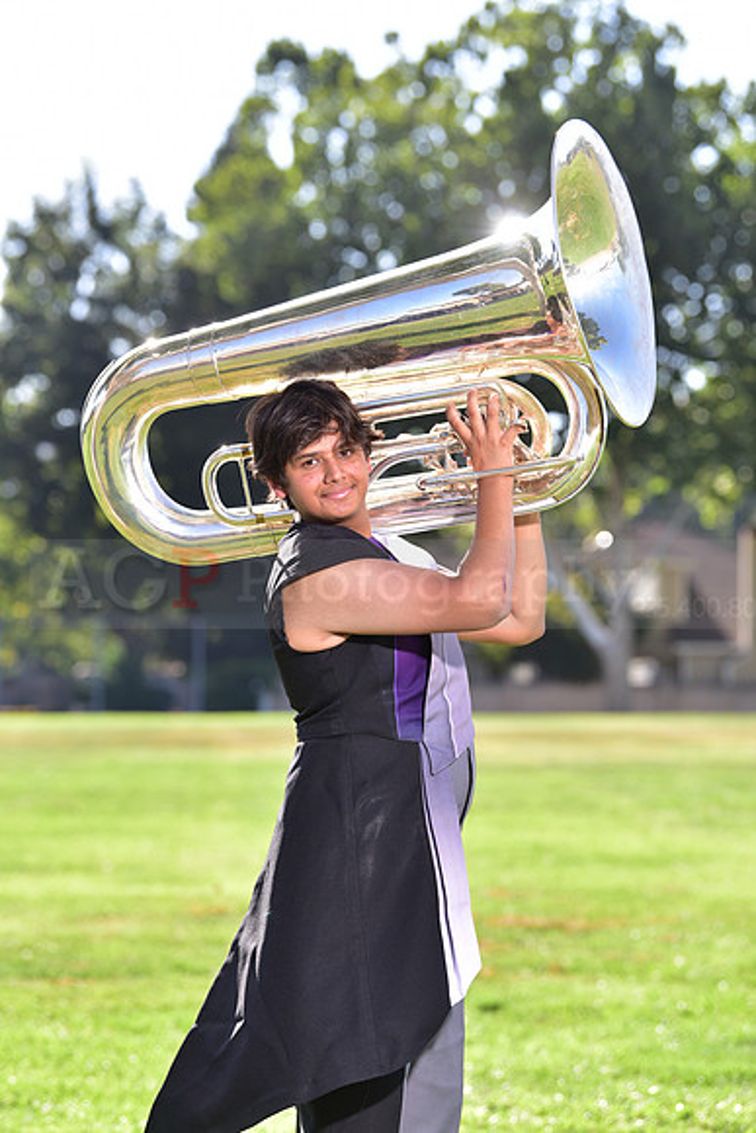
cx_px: 378
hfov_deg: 10.6
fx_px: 4092
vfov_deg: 15.8
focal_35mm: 130
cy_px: 566
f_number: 4.5
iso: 100
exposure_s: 1/250
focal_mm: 130
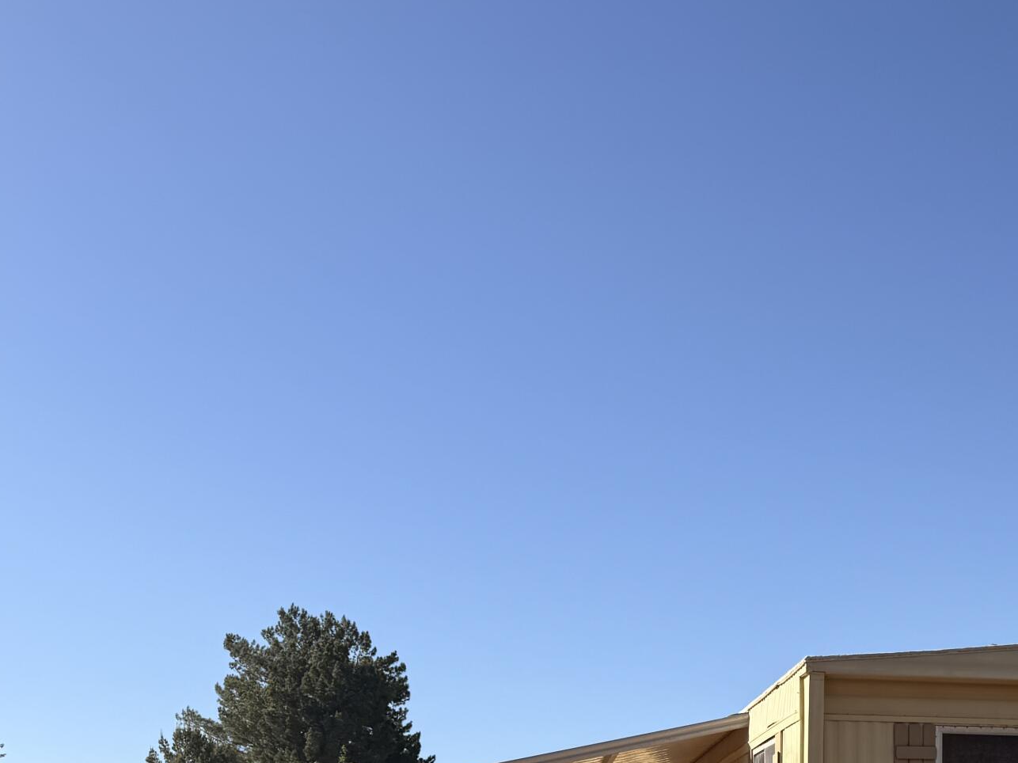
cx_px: 1016
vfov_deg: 24.3
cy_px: 849
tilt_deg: +3.9
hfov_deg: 31.7
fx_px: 1647
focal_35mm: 56
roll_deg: +0.8
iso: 80
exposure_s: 1/4405
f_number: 1.78
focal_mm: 6.76
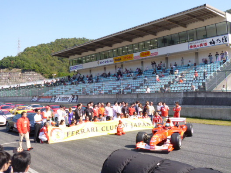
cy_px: 86
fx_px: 240
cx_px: 116
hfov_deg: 51.4
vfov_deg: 39.6
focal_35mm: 36
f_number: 3.1
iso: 100
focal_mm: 6.4
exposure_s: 1/500
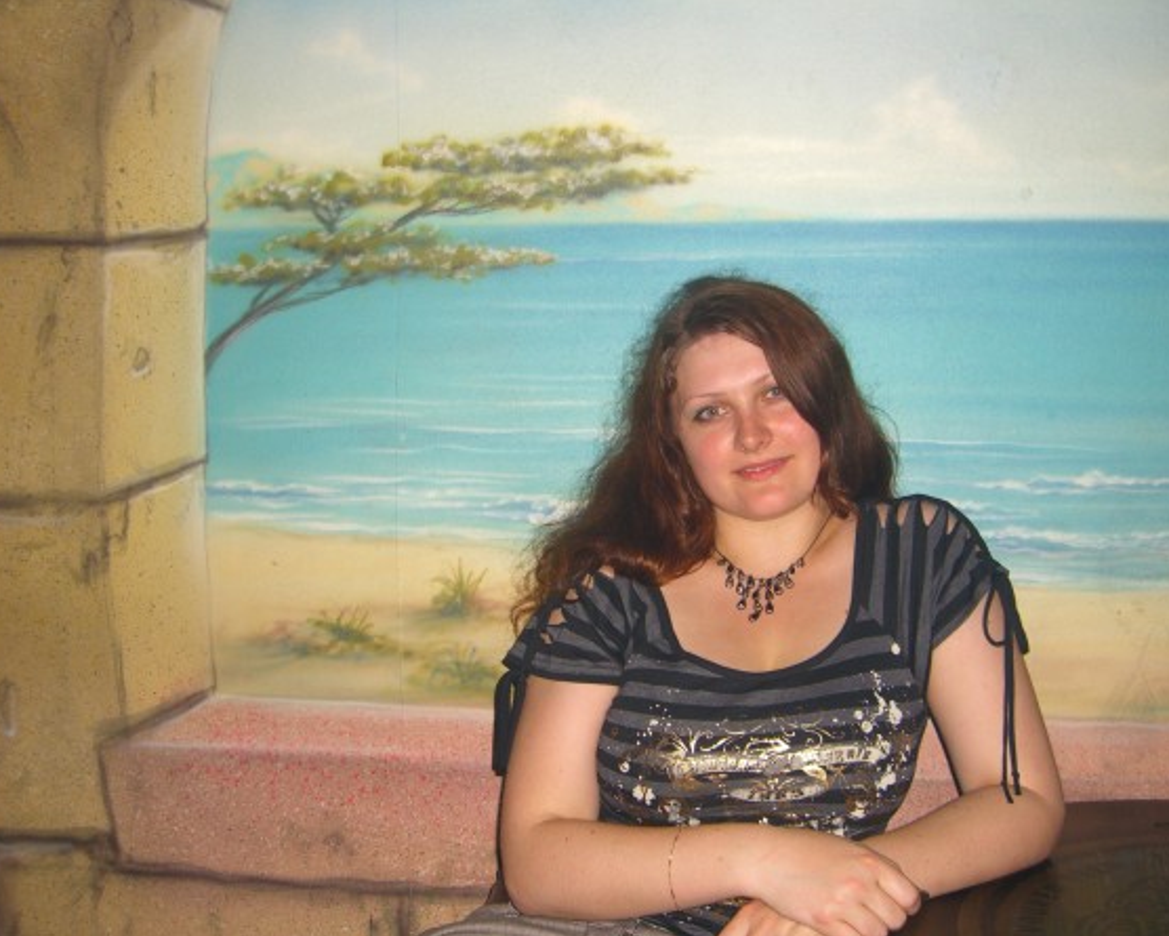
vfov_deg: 37.3
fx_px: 1384
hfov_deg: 45.8
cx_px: 601
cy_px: 469
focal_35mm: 40
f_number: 2.8
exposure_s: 1/60
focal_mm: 7.9
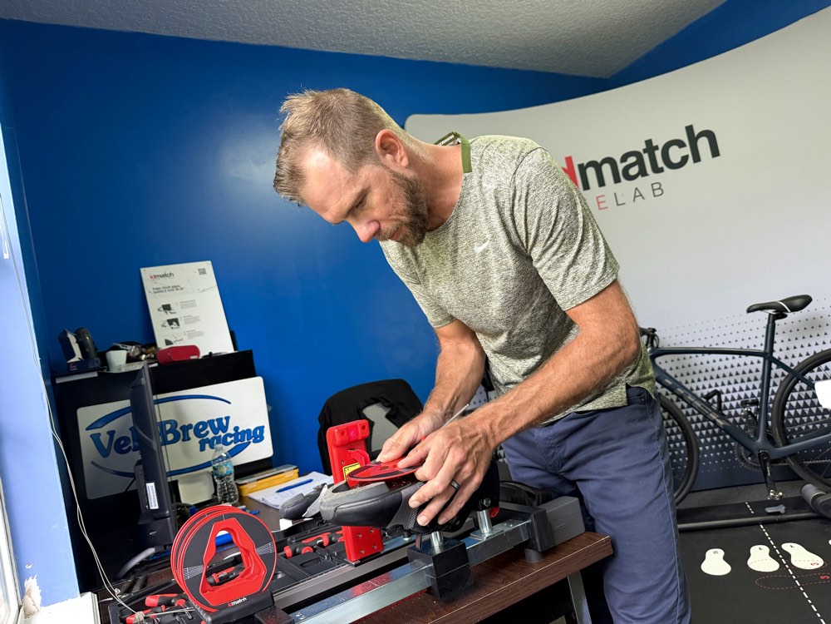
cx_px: 416
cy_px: 312
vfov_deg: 56.8
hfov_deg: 71.6
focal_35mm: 24
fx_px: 576
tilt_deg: +2.9
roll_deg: +11.5
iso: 250
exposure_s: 1/60
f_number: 1.78
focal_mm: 6.76
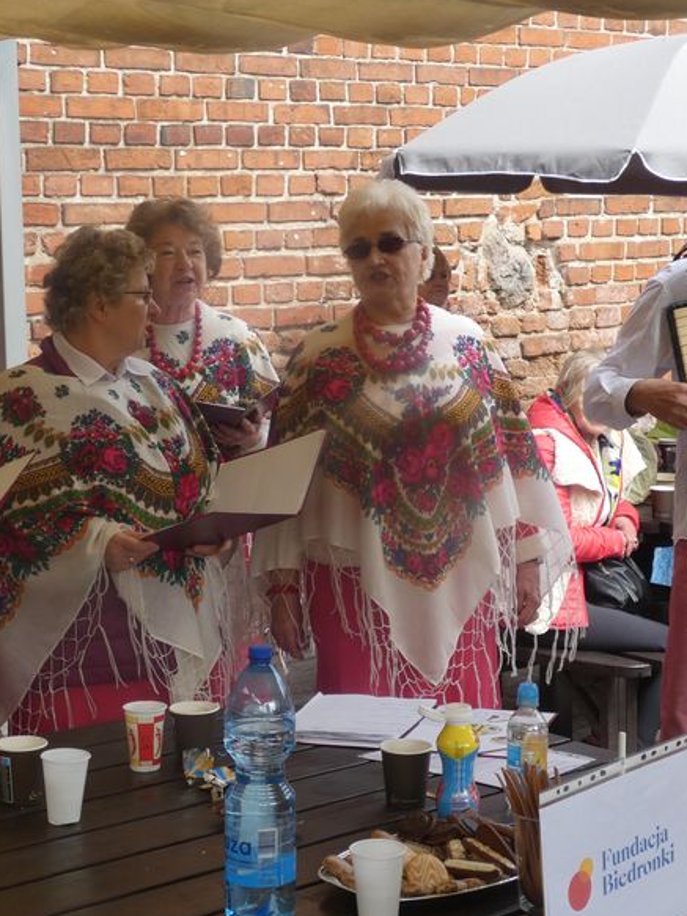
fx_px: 1906
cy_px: 507
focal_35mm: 72
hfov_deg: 20.4
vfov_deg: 27.0
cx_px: 346
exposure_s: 1/200
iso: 80
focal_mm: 7.3
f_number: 3.6
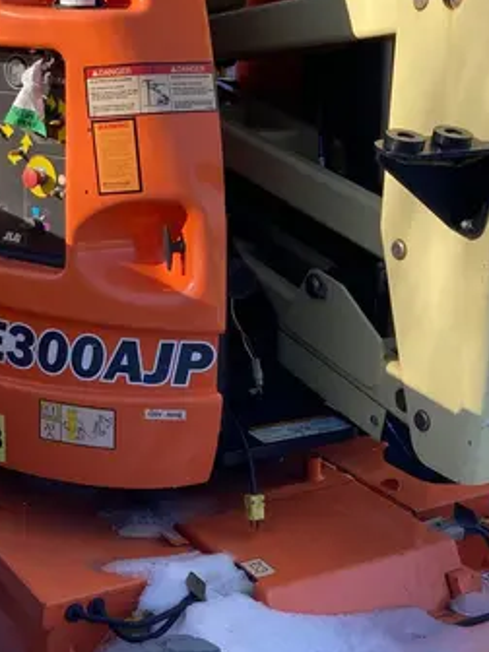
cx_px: 114
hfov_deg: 23.7
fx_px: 1149
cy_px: 319
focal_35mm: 61
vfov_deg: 31.7
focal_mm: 3.99
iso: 20
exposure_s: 1/800
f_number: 1.8
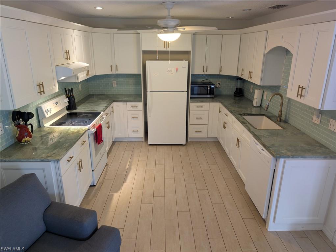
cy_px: 126
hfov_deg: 71.5
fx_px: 233
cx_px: 168
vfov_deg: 56.9
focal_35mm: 24
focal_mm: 6.9
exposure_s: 1/60
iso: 229
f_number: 1.68
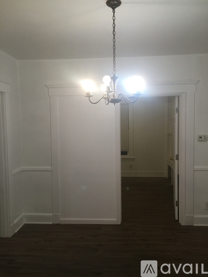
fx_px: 232
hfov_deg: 48.2
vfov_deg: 61.7
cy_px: 138
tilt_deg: -2.8
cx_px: 104
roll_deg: +0.7
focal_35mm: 29
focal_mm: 4.15
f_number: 2.2
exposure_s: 1/30
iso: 50
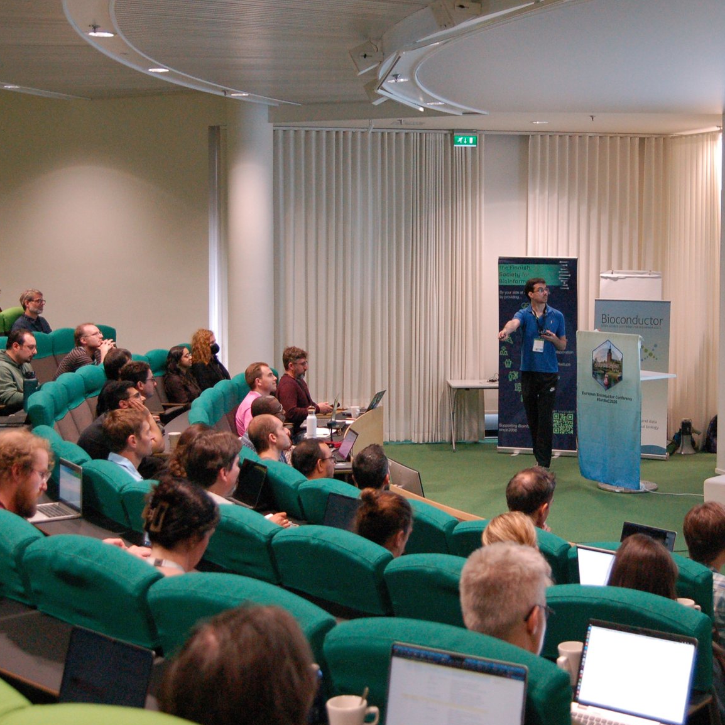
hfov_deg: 32.0
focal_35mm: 53
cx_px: 479
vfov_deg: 32.2
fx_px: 1256
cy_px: 327
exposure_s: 1/125
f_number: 3.5
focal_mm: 24
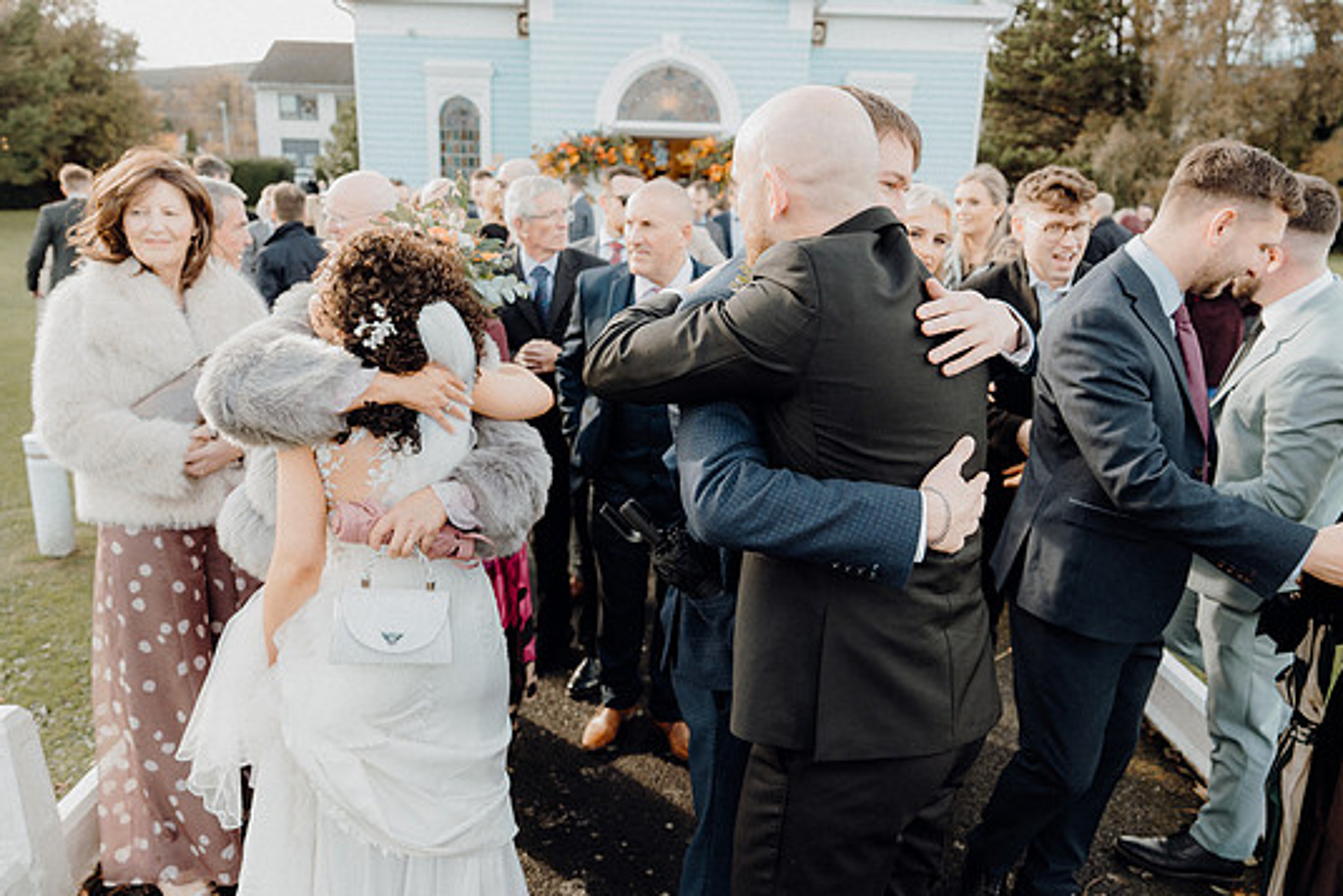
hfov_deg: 69.4
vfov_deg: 49.6
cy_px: 445
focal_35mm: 26
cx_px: 655
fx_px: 970
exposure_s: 1/400
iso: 320
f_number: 3.5
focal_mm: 24
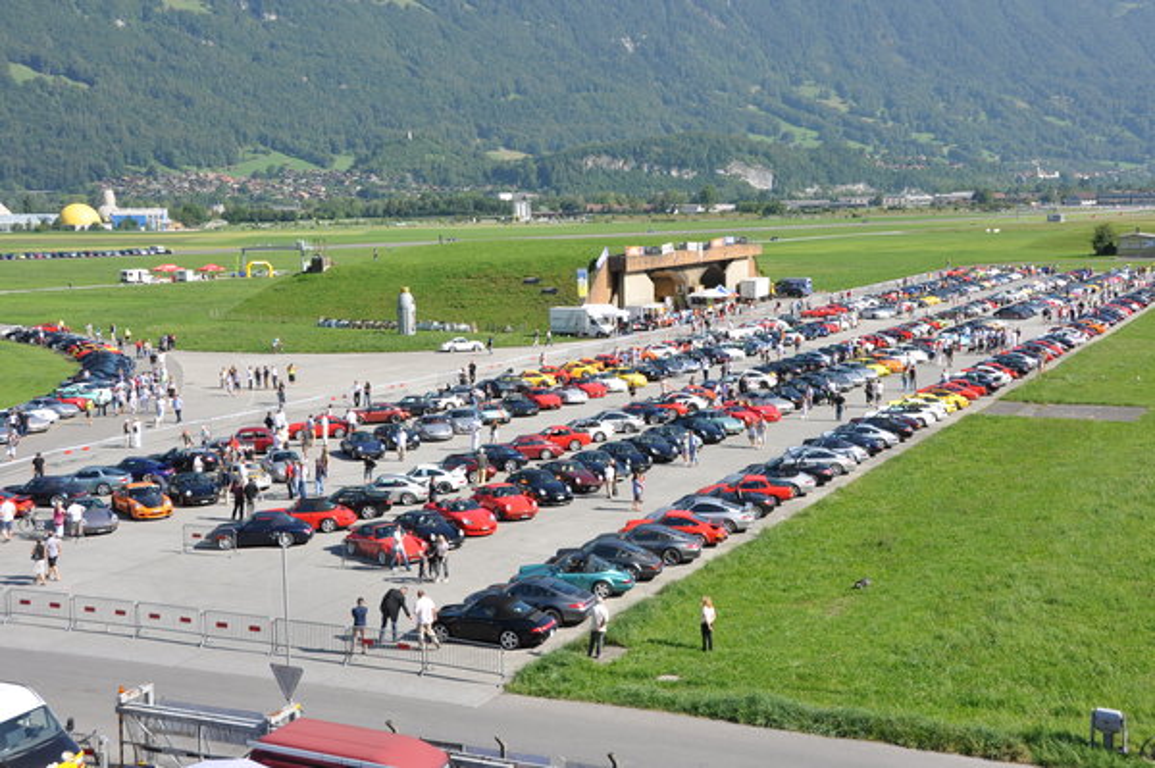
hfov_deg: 42.4
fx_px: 1491
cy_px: 384
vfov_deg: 28.9
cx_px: 578
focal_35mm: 46
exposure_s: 1/320
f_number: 9
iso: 200
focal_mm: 31
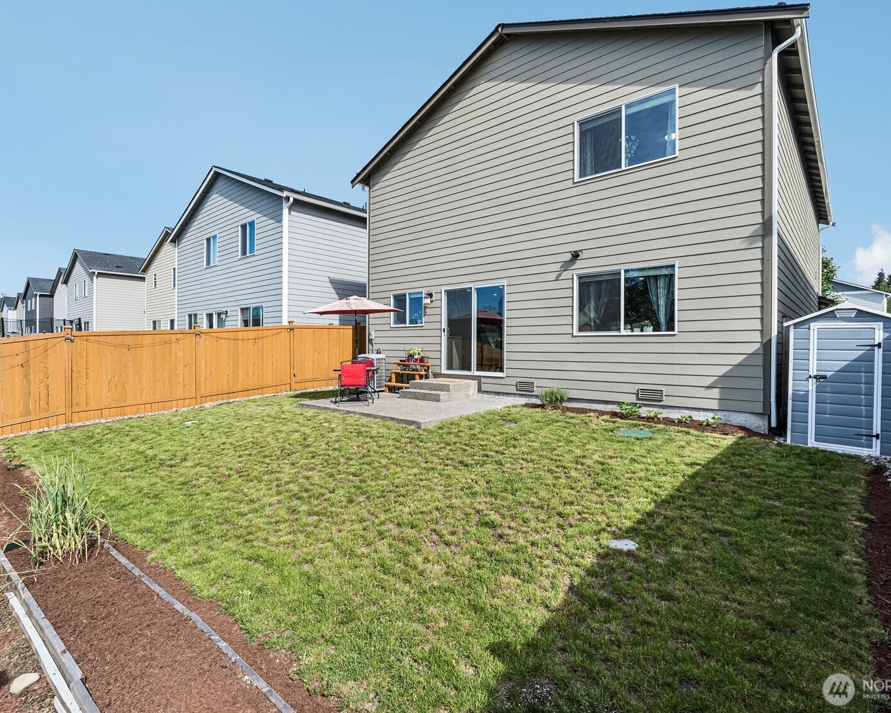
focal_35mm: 17
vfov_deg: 77.0
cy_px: 355
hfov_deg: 89.6
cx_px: 439
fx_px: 448
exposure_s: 1/250
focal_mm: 10
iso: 250
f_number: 9
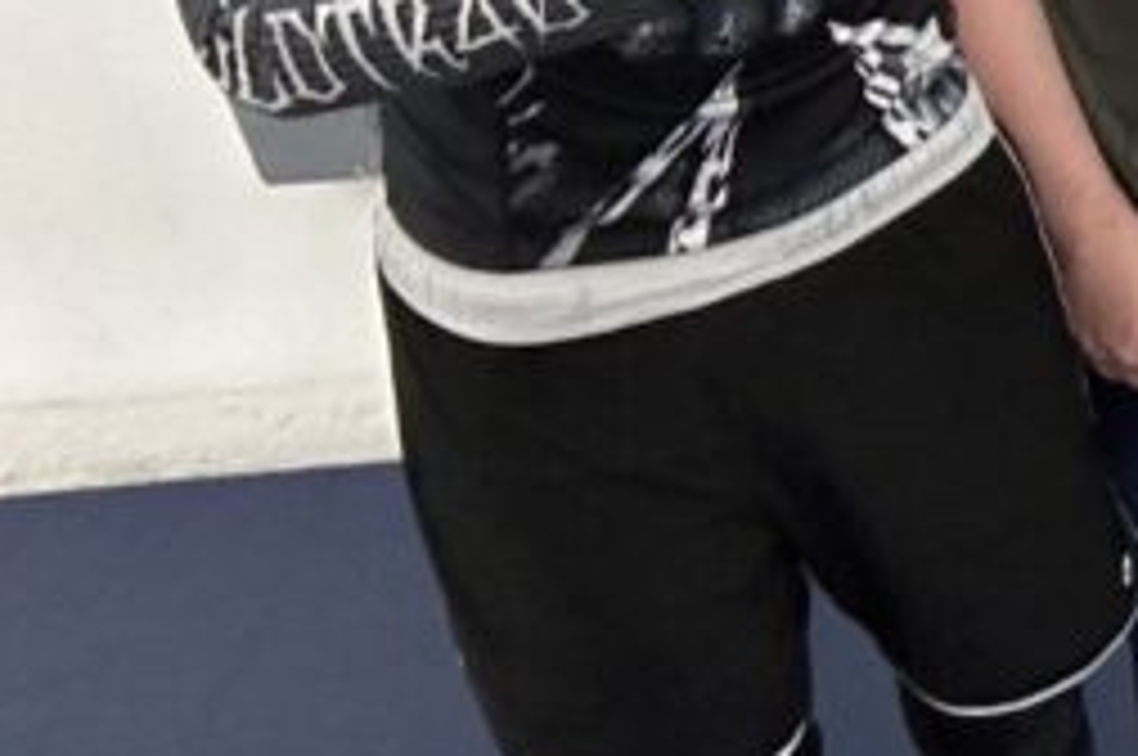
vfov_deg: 13.9
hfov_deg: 16.3
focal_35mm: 97
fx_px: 3062
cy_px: 18
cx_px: 2258
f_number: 1.9
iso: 200
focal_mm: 2.69
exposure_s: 1/60
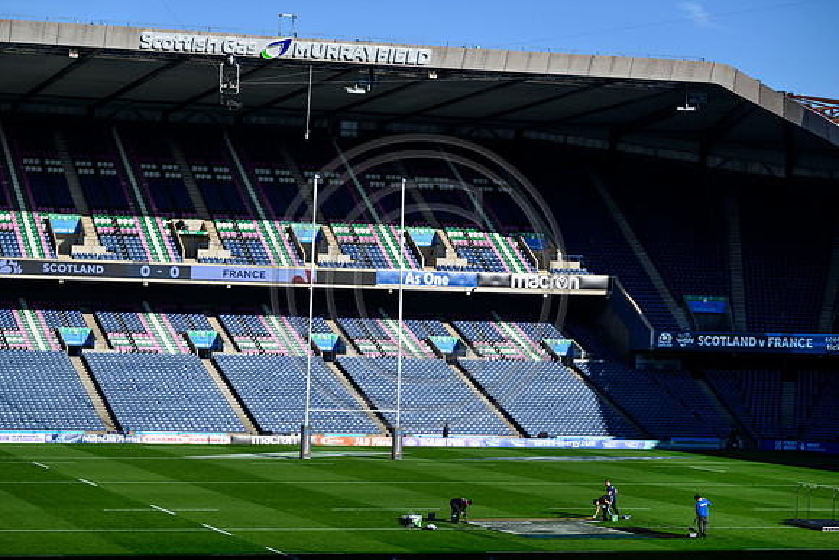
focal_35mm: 103
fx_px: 2401
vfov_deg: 13.3
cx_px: 420
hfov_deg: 19.8
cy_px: 280
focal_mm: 103
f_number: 3.5
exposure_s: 1/8000
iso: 500
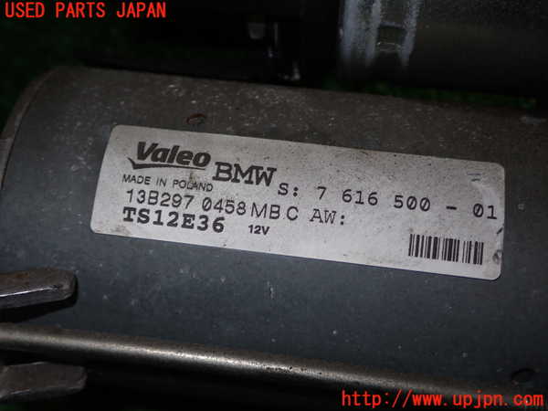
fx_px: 697
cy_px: 206
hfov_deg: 42.9
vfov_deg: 32.9
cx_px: 274
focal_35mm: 44
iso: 200
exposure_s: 1/40
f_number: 9
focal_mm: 7.84
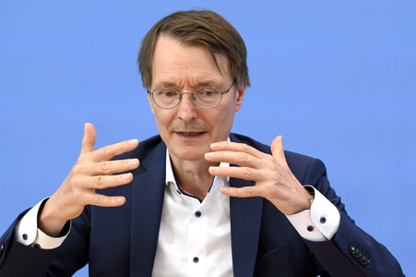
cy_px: 138
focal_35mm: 116
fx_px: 1339
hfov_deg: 17.7
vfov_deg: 11.8
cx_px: 208
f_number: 5
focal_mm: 116
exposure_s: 1/400
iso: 1600
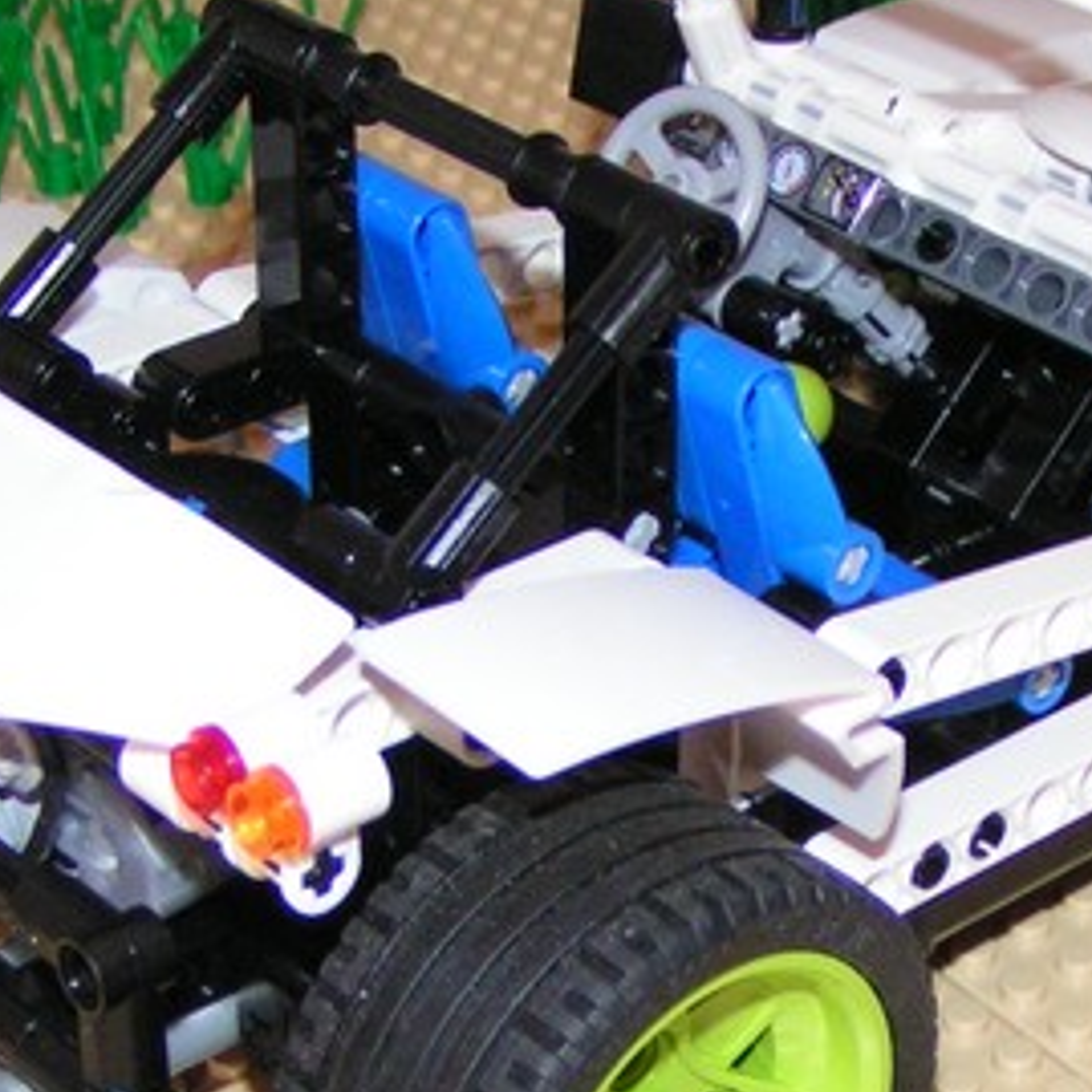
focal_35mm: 80
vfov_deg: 21.7
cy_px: 532
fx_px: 2855
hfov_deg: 21.6
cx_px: 690
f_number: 2.8
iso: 200
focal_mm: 5.8
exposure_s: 1/40
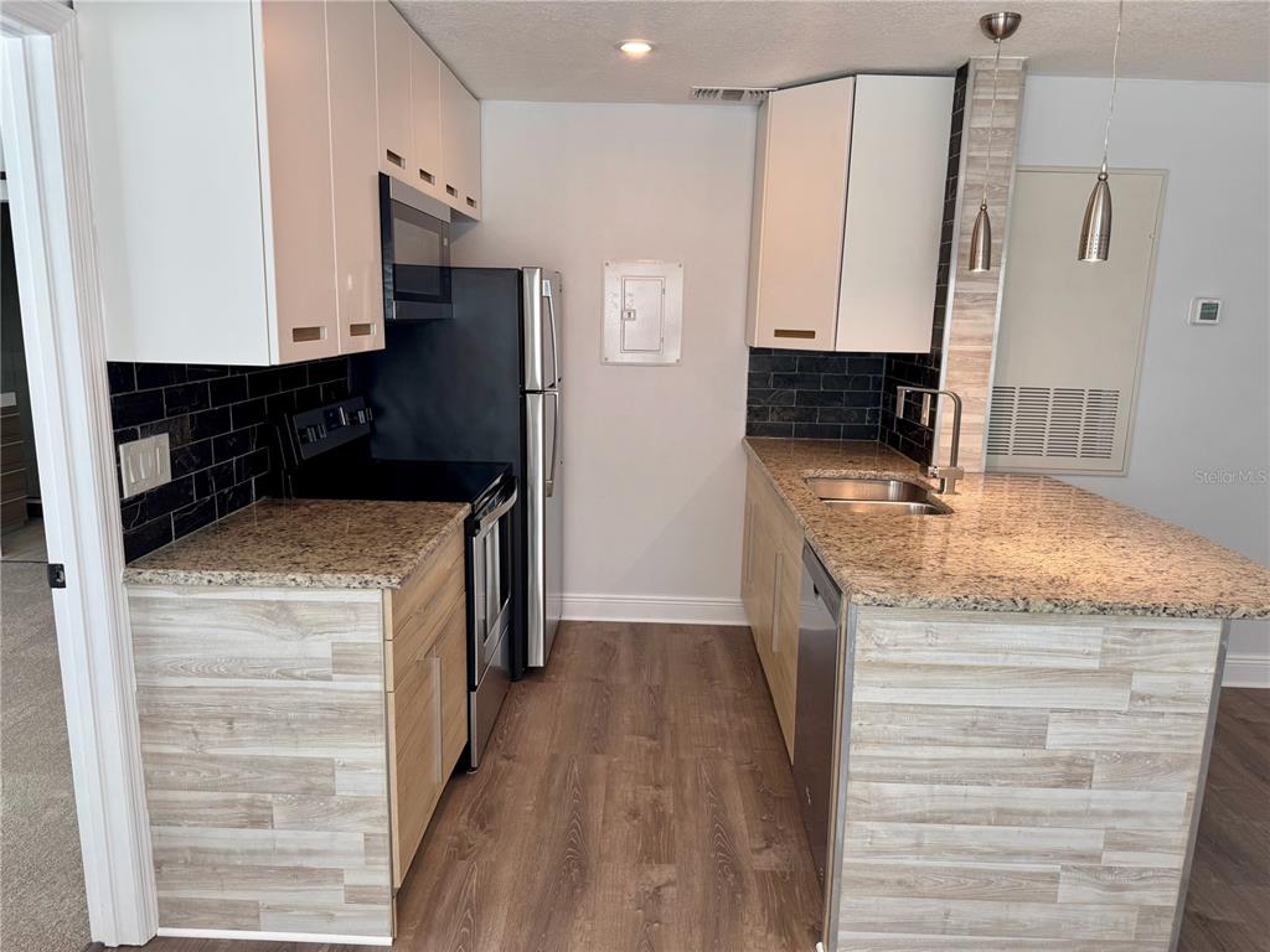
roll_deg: -1.5
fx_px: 881
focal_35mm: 24
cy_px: 476
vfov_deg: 56.8
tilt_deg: -12.0
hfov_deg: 71.6
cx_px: 635
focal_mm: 6.76
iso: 80
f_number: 1.78
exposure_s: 1/120
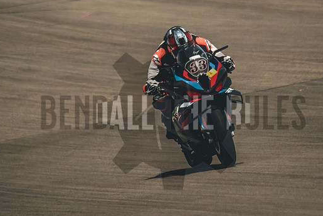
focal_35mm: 843
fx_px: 7568
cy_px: 111
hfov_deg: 2.4
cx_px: 188
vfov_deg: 1.6
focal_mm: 400
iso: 640
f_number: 5.6
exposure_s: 1/2500
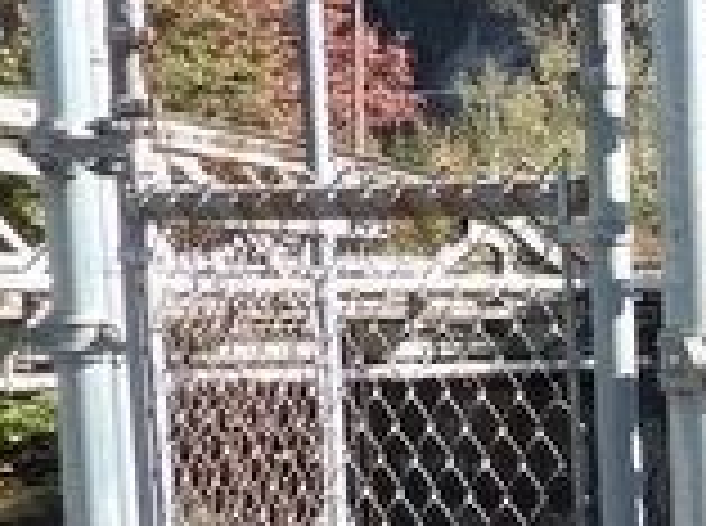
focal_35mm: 143
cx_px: 1565
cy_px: 656
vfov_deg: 10.1
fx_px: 2910
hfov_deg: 11.8
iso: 100
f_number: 3.4
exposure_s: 1/332
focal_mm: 5
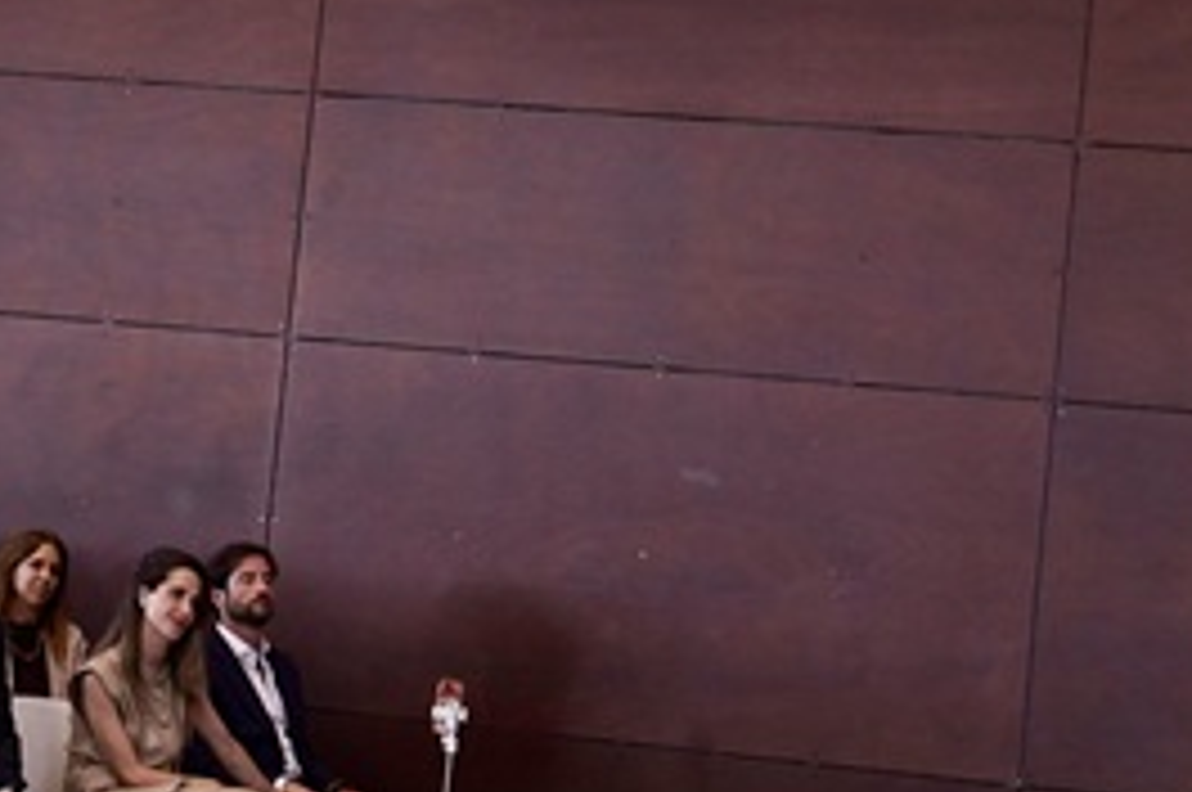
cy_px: 358
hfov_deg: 16.5
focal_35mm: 124
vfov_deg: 11.0
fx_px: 4101
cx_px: 315
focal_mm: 41
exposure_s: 1/200
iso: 1600
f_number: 4
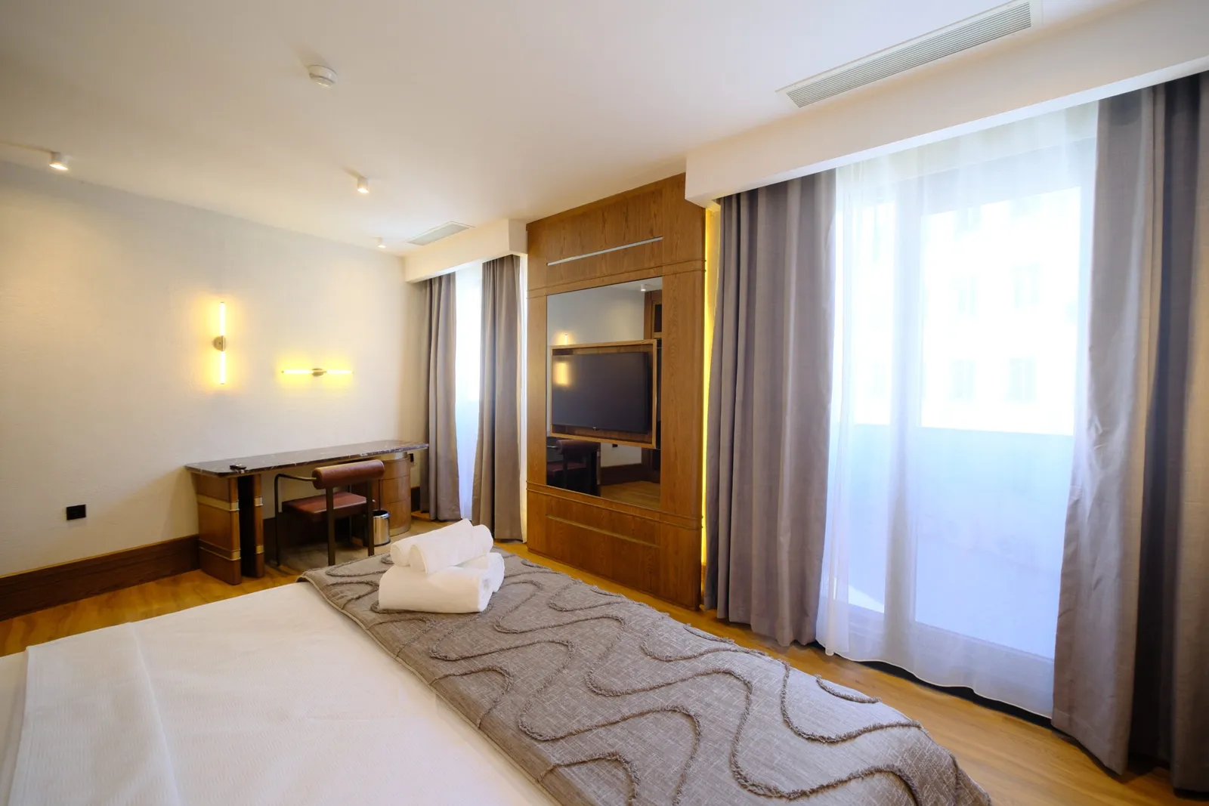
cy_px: 403
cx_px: 604
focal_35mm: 14
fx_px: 470
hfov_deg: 104.2
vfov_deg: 81.2
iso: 640
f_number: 2.8
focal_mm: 9
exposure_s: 1/40
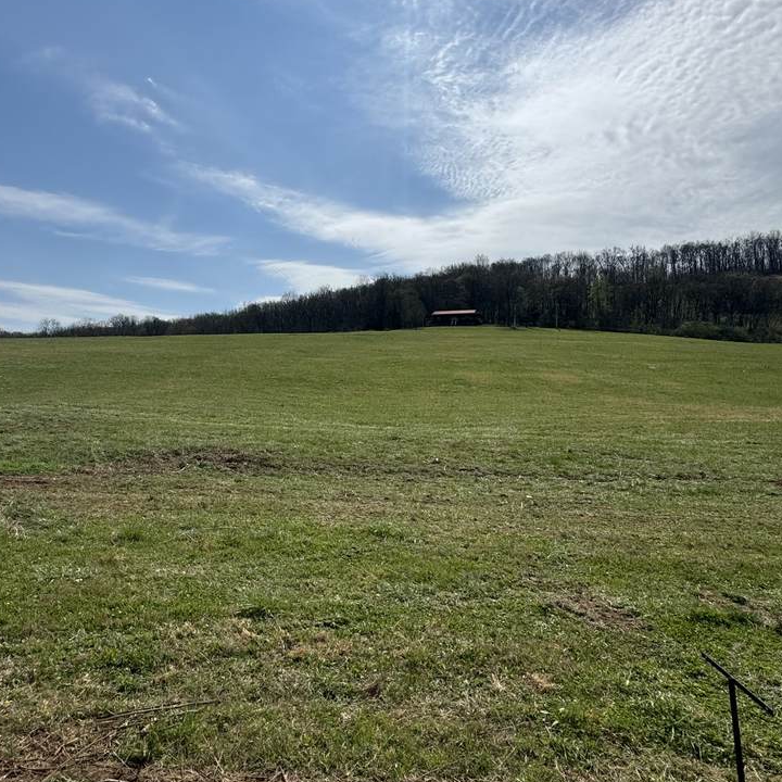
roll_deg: -2.7
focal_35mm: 22
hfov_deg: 69.0
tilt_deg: +4.8
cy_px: 353
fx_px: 562
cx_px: 317
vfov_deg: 69.5
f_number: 2.2
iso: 32
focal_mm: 2.22
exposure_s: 1/4630
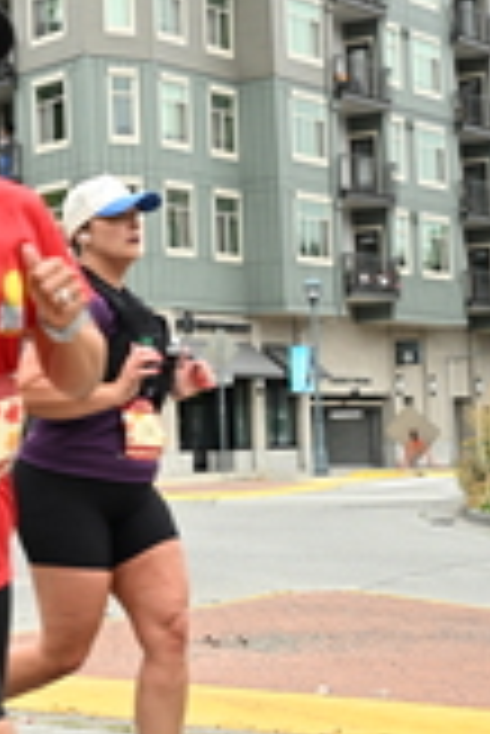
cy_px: 284
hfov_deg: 13.5
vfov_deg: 20.8
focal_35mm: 98
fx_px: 1996
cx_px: -155
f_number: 4
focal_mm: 29
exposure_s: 1/800
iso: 1600
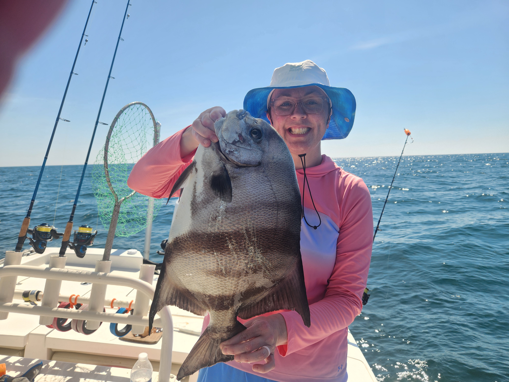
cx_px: 254
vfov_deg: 58.9
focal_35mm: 23
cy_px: 191
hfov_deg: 73.9
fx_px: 338
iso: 20
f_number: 1.8
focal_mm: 5.4
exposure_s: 1/1195
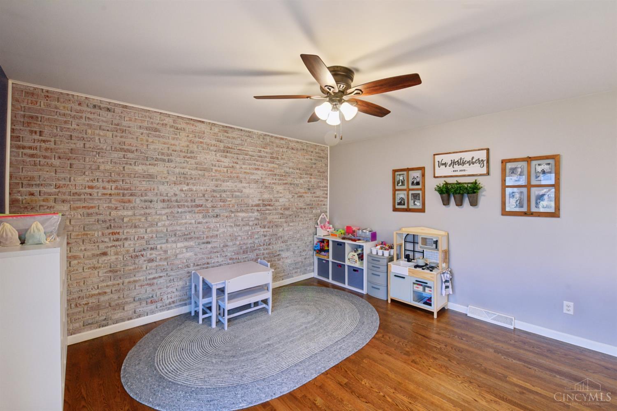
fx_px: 240
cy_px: 206
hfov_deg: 104.3
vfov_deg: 81.2
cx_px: 308
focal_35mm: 14
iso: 400
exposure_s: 1/13
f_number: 8
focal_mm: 14
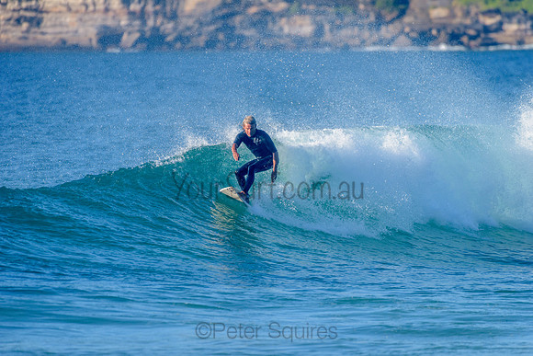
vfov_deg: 2.7
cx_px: 266
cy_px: 178
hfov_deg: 4.1
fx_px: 7408
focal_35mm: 500
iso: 360
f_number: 5.6
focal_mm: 500
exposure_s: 1/2000
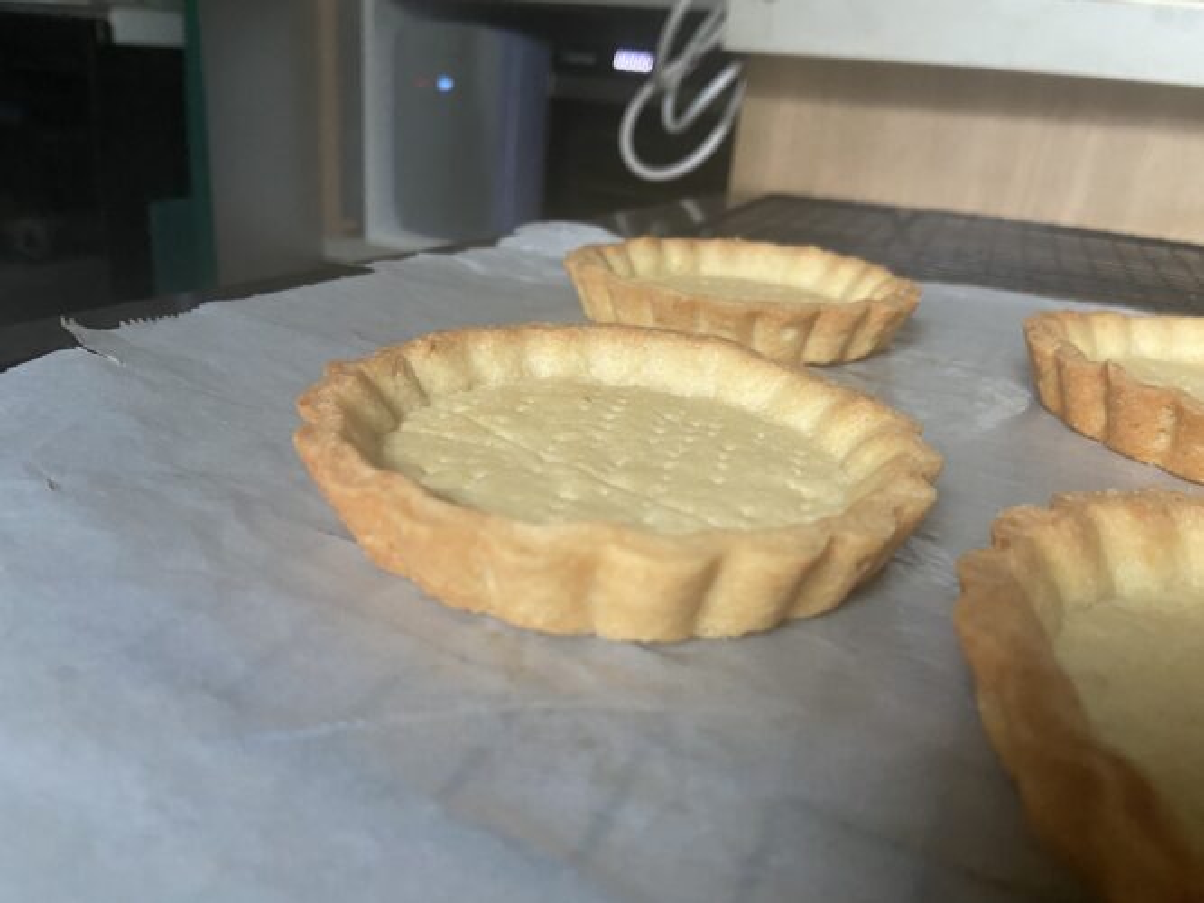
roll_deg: -5.3
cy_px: 452
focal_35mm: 26
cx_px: 602
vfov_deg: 53.0
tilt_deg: -22.4
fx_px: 904
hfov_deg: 67.3
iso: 500
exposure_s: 1/33
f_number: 1.8
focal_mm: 4.25
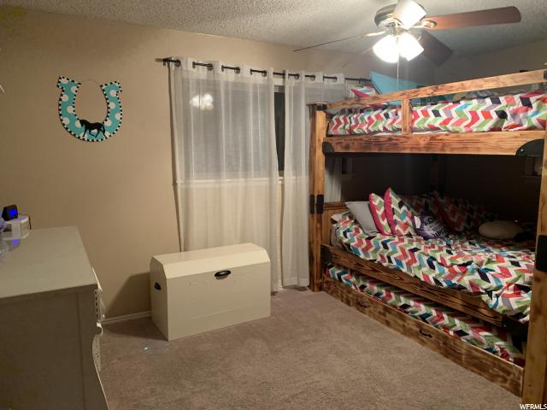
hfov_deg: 67.3
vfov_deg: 53.1
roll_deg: +0.0
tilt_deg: -6.9
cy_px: 205
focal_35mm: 26
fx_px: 411
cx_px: 274
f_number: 1.8
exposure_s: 1/40
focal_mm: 4.25
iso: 320
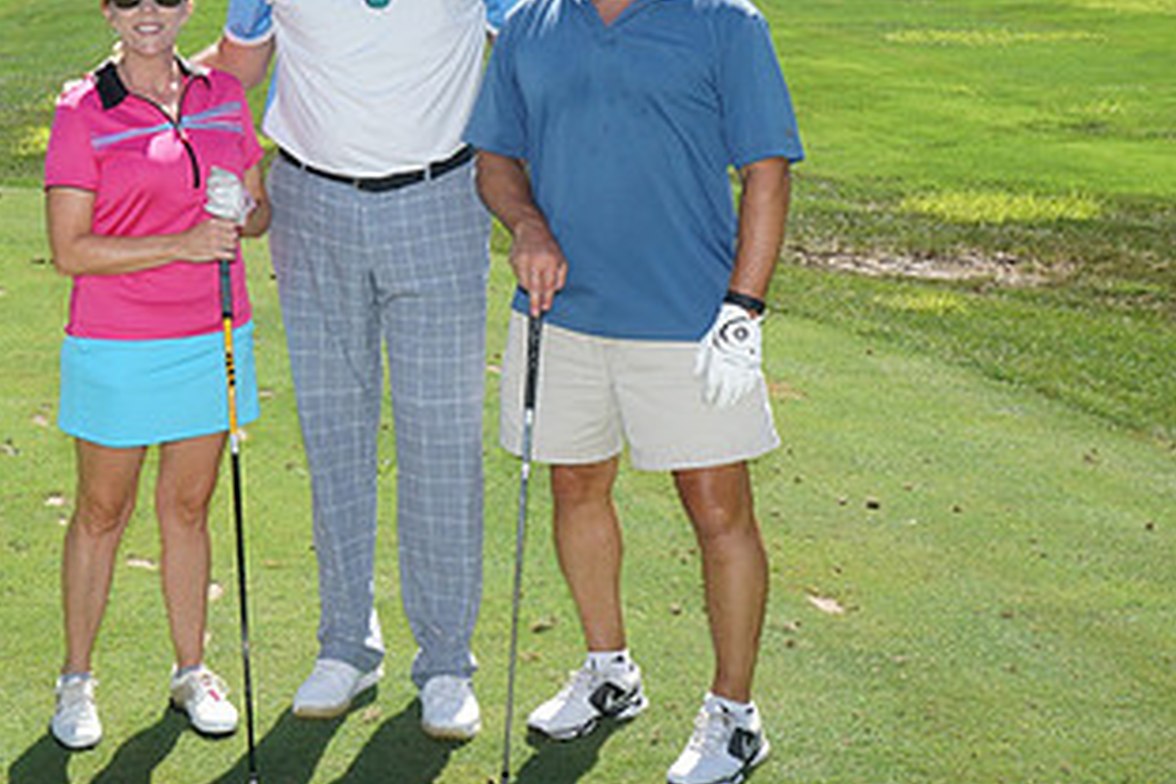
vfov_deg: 20.2
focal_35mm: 67
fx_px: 2188
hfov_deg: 29.9
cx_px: 400
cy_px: 209
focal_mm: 36
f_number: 18
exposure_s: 1/250
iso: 800
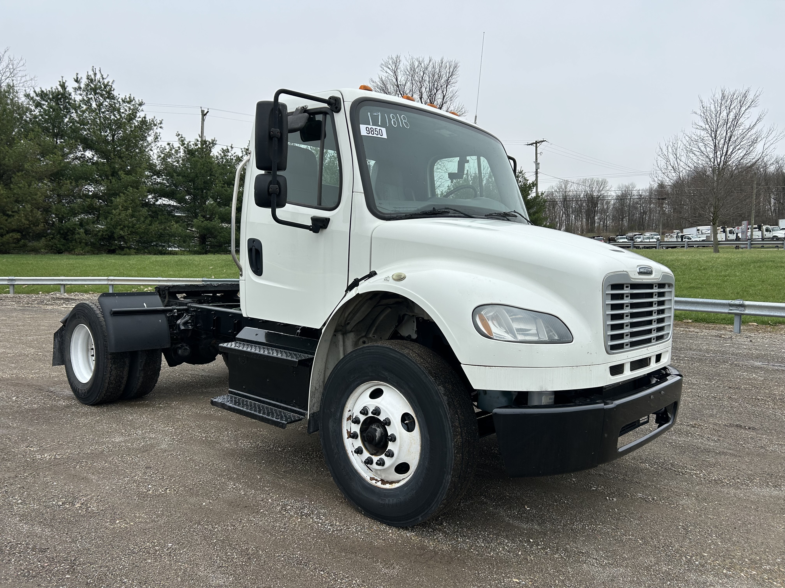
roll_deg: -0.1
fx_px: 590
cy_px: 294
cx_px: 392
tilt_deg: -3.8
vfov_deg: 53.1
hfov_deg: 67.3
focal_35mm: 26
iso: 50
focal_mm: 5.7
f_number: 1.5
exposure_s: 1/1972
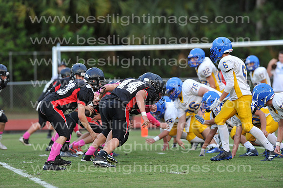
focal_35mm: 300
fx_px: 2357
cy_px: 94
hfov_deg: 6.9
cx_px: 142
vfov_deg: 4.6
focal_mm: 300
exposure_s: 1/640
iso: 1250
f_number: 4
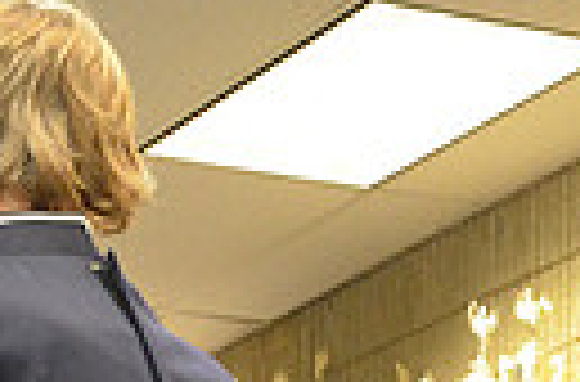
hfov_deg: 8.7
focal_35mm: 236
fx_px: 3792
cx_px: 584
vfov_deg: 5.6
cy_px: 751
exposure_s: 1/80
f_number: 4.5
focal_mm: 35
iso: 3200
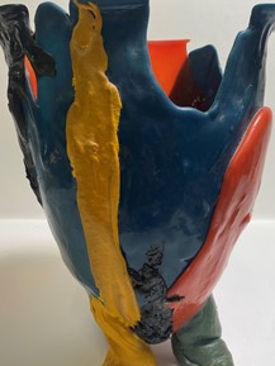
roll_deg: -0.1
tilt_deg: -15.9
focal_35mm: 36
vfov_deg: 51.3
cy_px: 194
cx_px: 151
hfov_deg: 39.6
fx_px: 381
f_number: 1.8
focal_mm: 4.25
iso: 32
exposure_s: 1/118
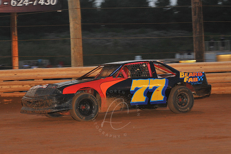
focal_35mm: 86
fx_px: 552
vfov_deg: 15.9
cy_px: 77
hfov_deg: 23.6
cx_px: 116
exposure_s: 1/320
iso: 1000
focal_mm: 86
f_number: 7.1
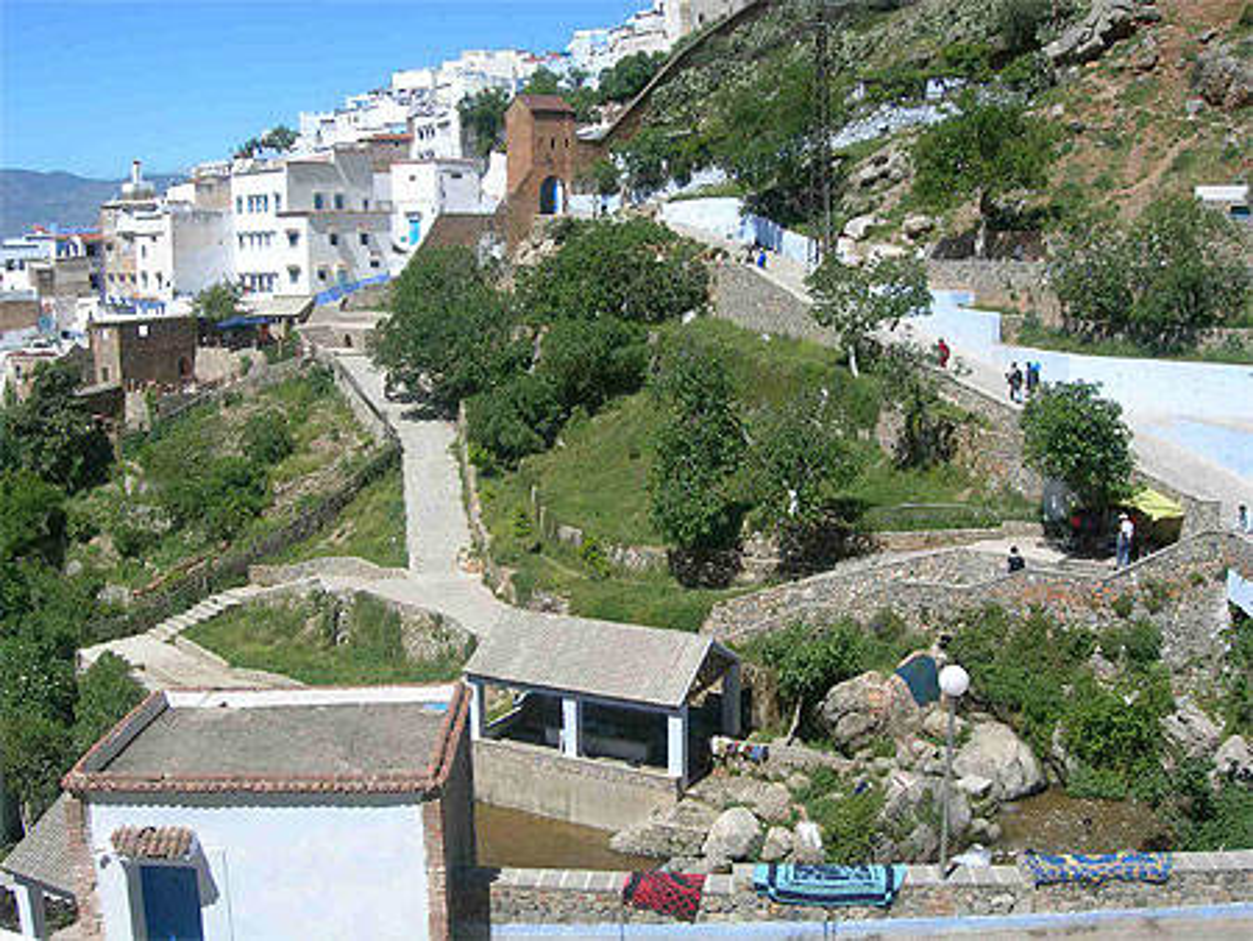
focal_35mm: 38
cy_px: 470
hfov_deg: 49.0
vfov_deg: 37.8
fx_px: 1376
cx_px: 626
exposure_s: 1/505
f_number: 4.8
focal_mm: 7.8
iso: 50
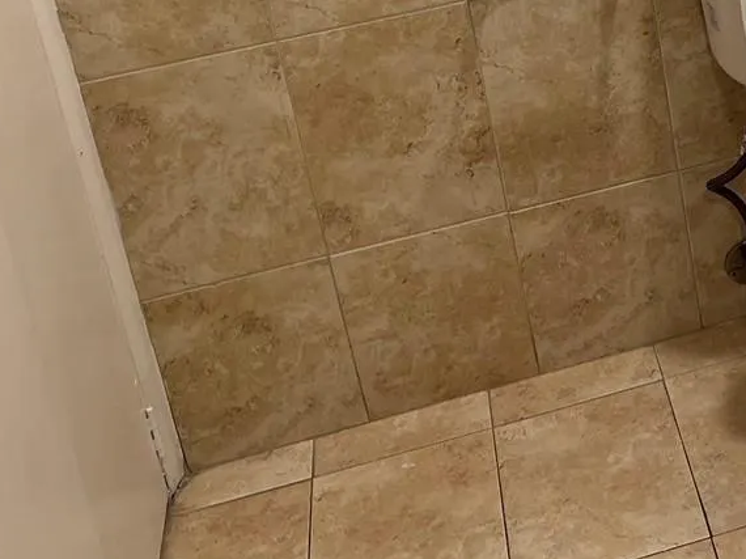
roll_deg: +7.5
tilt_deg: -17.1
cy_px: -199
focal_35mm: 73
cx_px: 810
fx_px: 1573
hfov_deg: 24.9
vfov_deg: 18.5
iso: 32
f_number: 1.5
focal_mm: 5.7
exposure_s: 1/120
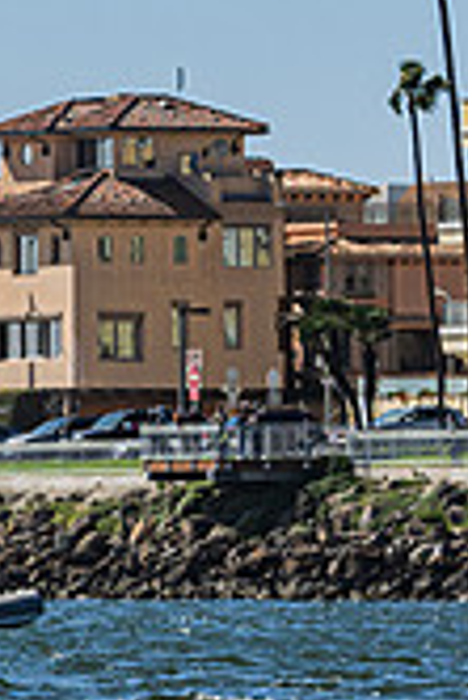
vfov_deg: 3.3
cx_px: -1111
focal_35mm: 623
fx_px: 12122
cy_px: 491
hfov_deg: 2.2
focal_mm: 130
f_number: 13
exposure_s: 1/640
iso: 320
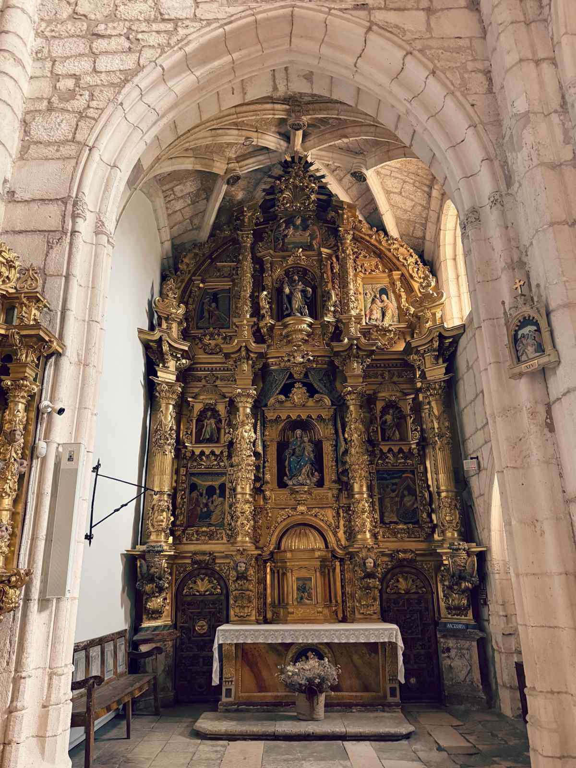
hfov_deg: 56.8
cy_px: 384
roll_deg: +0.8
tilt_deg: +18.9
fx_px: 532
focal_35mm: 24
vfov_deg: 71.6
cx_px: 288
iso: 800
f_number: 1.78
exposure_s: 1/33
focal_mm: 6.76
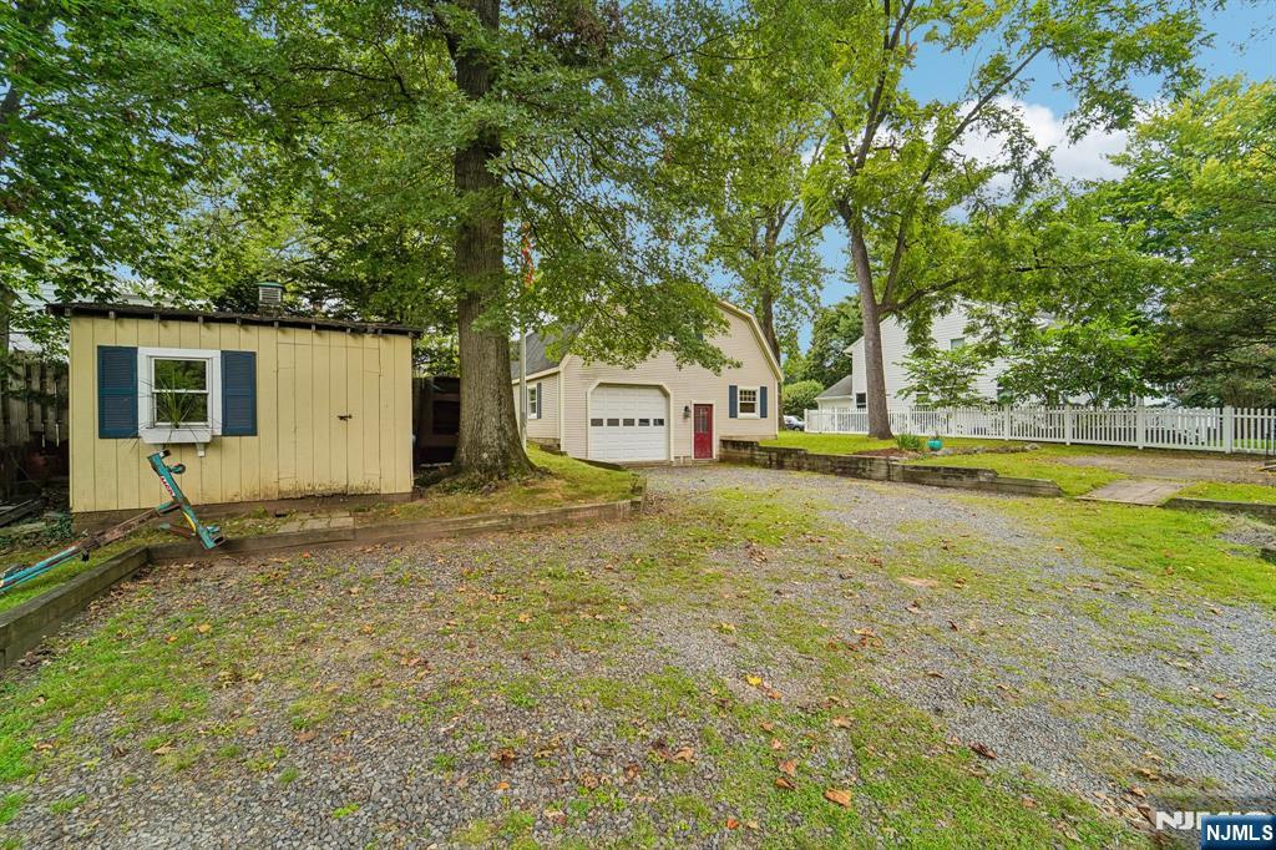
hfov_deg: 104.3
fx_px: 496
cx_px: 638
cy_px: 425
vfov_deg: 81.2
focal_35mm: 14
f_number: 8
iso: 400
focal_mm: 14
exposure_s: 1/40
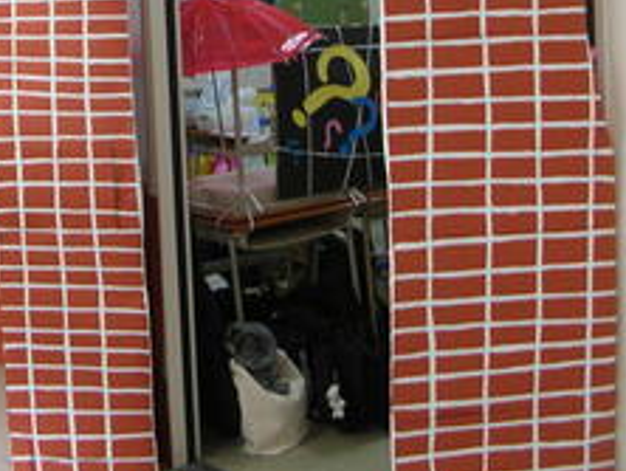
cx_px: 209
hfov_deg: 30.5
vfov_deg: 22.8
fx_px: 1141
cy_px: 56
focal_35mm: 63
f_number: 2.8
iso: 50
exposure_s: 1/16.5
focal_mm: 5.8
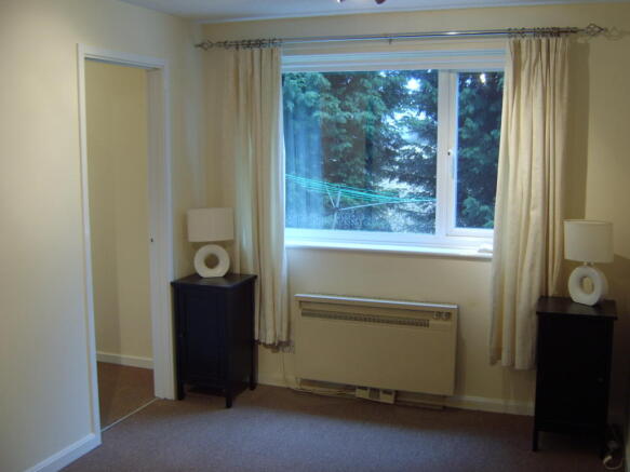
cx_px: 315
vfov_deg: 45.4
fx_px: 564
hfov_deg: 58.4
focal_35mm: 31
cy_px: 236
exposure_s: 1/11
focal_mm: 8.13
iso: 100
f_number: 2.7
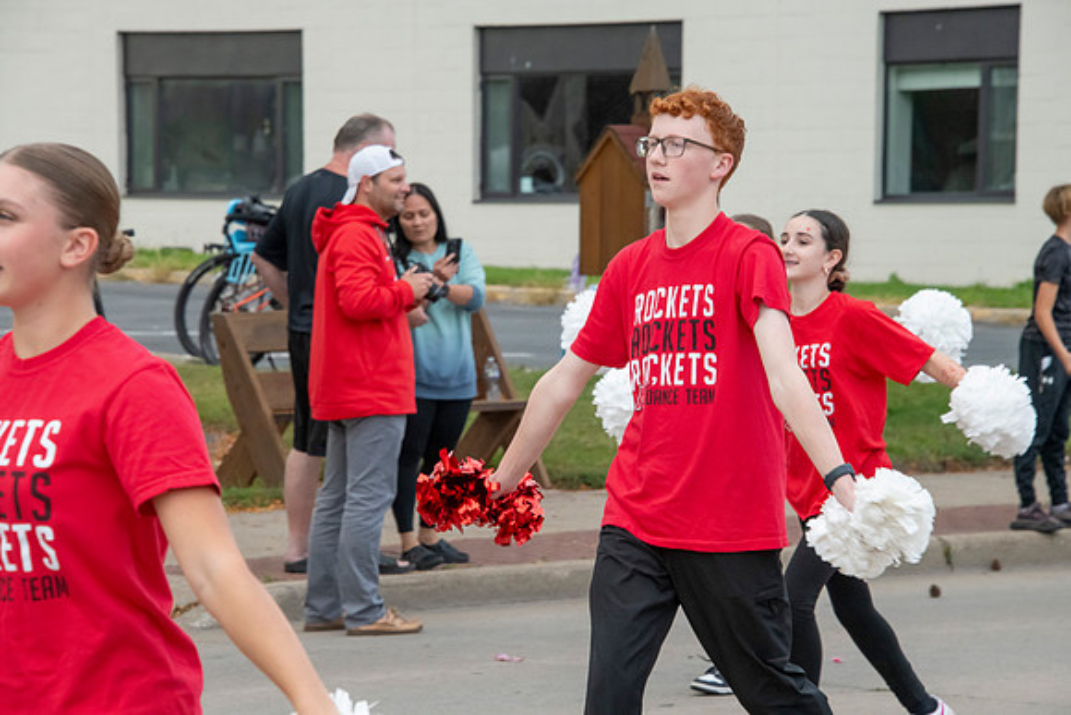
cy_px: 358
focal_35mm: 190
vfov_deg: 7.2
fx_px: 5654
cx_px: 536
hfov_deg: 10.8
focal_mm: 190
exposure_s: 1/320
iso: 3200
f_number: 11
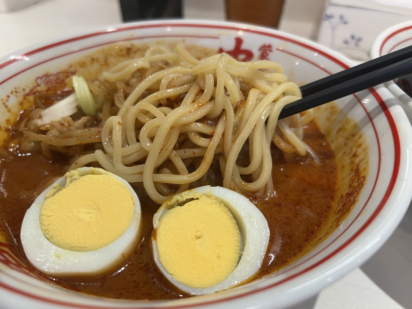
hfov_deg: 67.3
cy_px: 154
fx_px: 309
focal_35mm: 26
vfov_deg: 53.1
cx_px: 206
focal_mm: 5.7
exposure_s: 1/100
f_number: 1.5
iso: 64
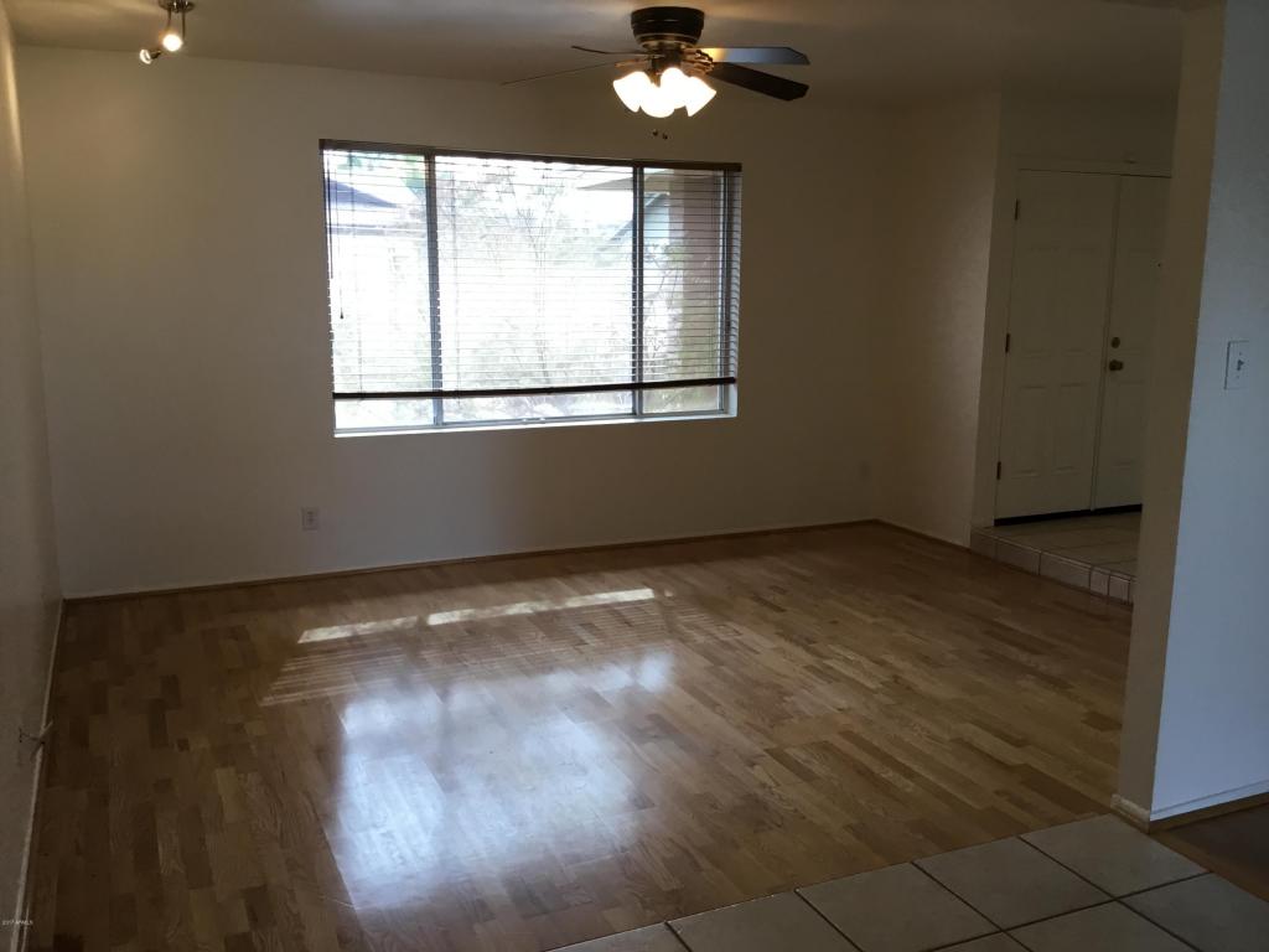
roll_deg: -0.6
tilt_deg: -11.2
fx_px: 1136
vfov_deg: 45.4
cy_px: 476
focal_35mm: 31
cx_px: 634
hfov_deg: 58.4
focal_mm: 3.3
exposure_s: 1/30
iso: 25
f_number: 2.4
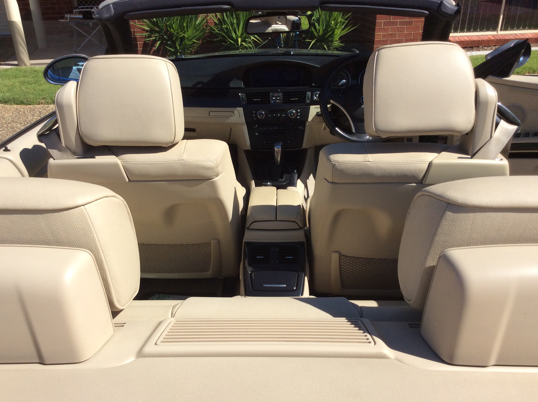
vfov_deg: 44.1
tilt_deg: -27.4
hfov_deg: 56.9
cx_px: 269
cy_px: 201
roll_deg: +2.2
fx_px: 497
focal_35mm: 32
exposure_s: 1/1908
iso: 32
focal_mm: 3.3
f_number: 2.4
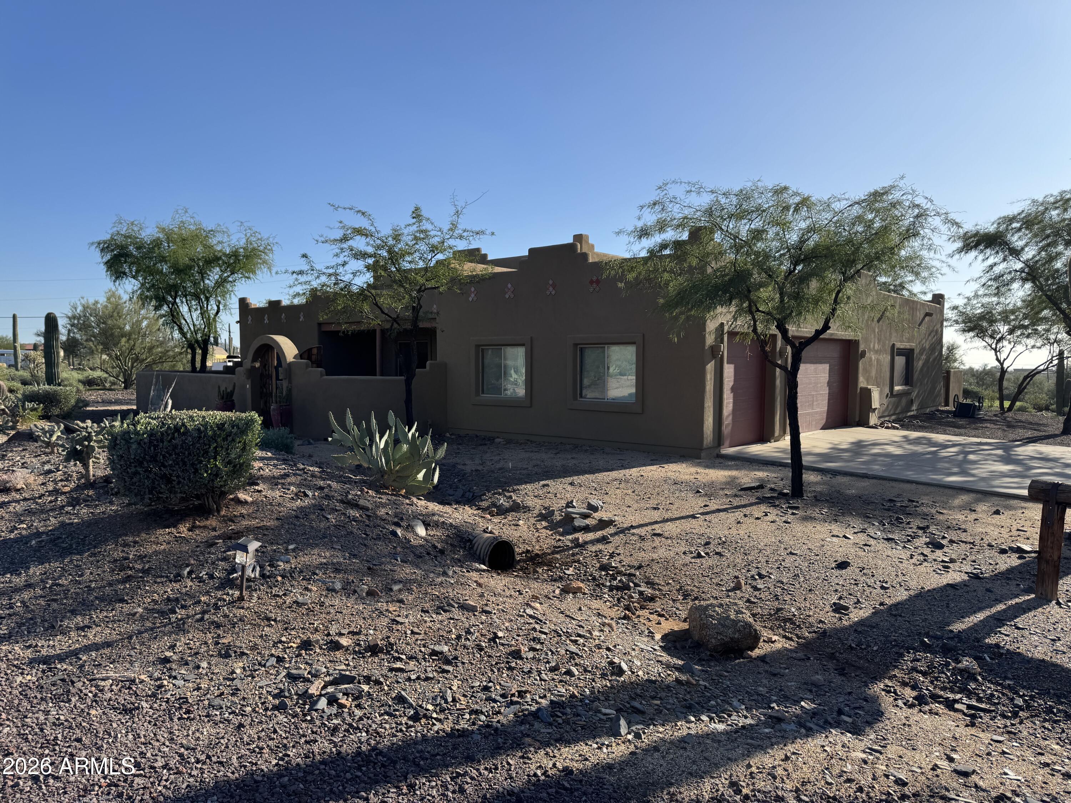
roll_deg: +1.0
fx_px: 743
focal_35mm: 24
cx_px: 536
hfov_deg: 71.6
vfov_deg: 56.8
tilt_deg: -3.3
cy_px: 402
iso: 80
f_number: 1.78
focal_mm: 6.76
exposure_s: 1/3597
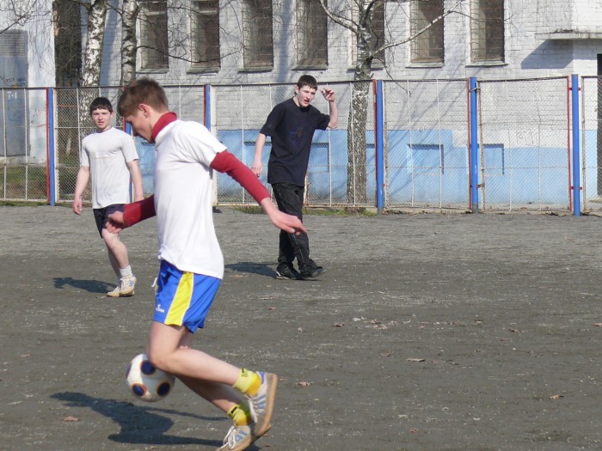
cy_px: 226
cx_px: 301
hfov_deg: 12.2
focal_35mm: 162
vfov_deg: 9.2
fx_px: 2817
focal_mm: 19.3
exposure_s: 1/1000
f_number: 4
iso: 100
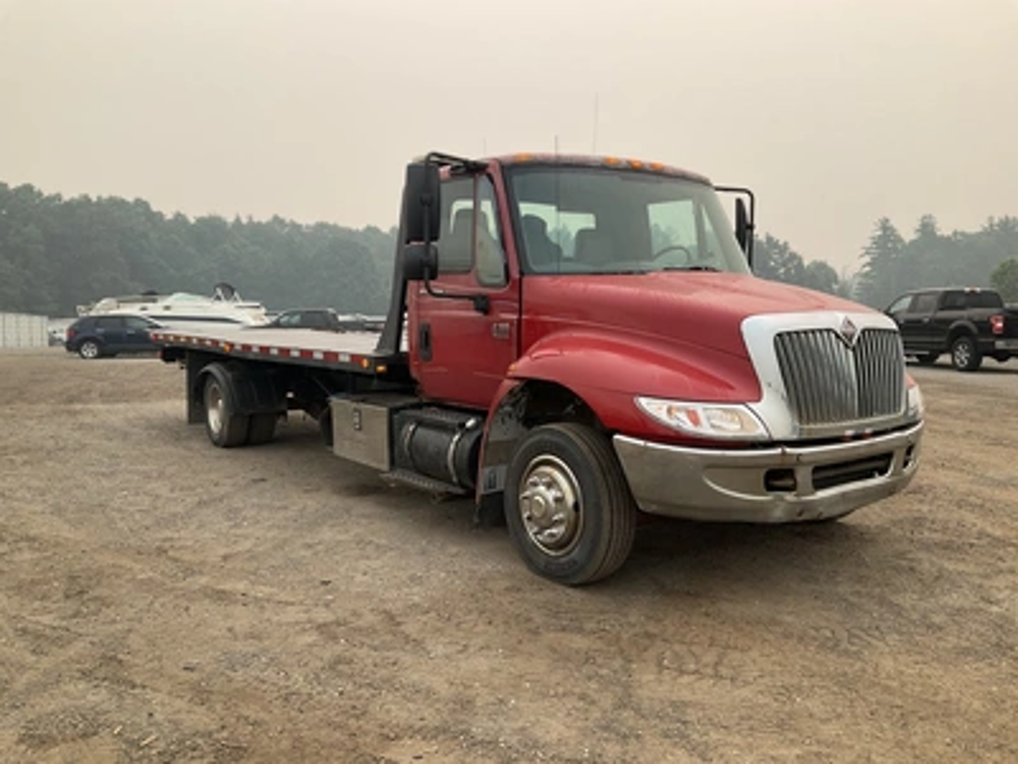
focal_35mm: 29
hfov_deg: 61.7
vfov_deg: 48.2
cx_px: 509
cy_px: 382
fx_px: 853
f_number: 1.8
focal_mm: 3
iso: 25
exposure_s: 1/486
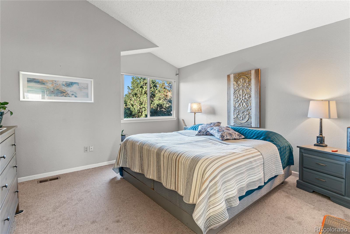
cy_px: 117
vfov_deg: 70.5
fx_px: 165
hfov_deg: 93.3
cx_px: 175
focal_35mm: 17
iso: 100
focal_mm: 17
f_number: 5.6
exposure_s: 1/2.5
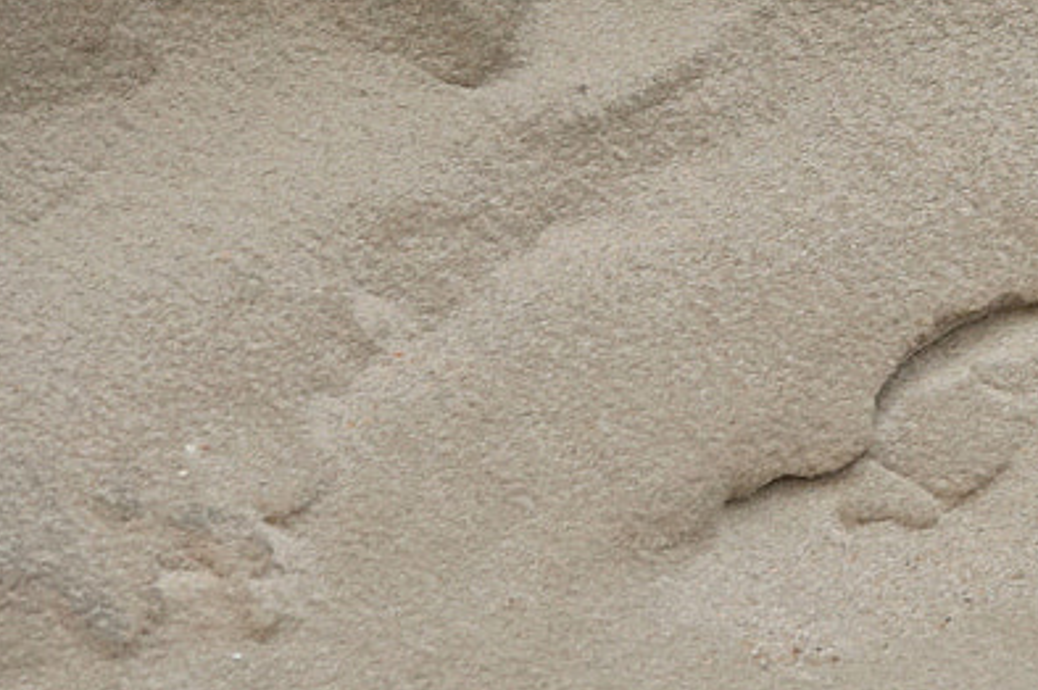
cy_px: -466
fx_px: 33821
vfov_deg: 1.2
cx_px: 1075
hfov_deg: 1.8
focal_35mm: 1174
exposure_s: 1/250
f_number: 4
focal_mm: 105.83
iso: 250
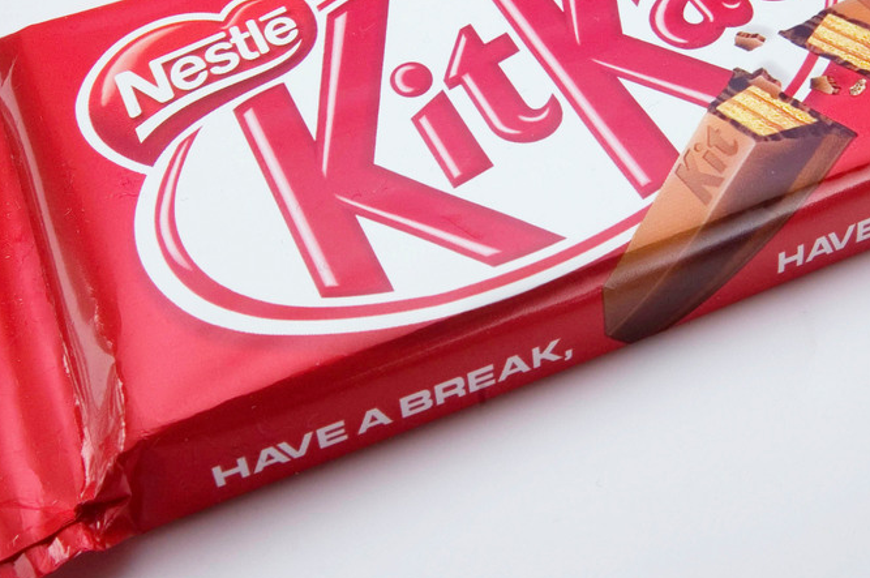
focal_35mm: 54
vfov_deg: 24.9
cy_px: 209
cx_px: 492
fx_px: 1303
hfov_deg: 36.9
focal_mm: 20
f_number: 18
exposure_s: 1/125
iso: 200
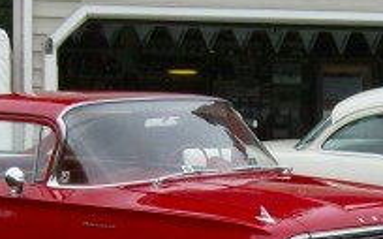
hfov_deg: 13.6
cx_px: 325
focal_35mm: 153
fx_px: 1595
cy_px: 243
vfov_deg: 8.5
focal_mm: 7.7
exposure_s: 1/326
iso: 100
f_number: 5.1
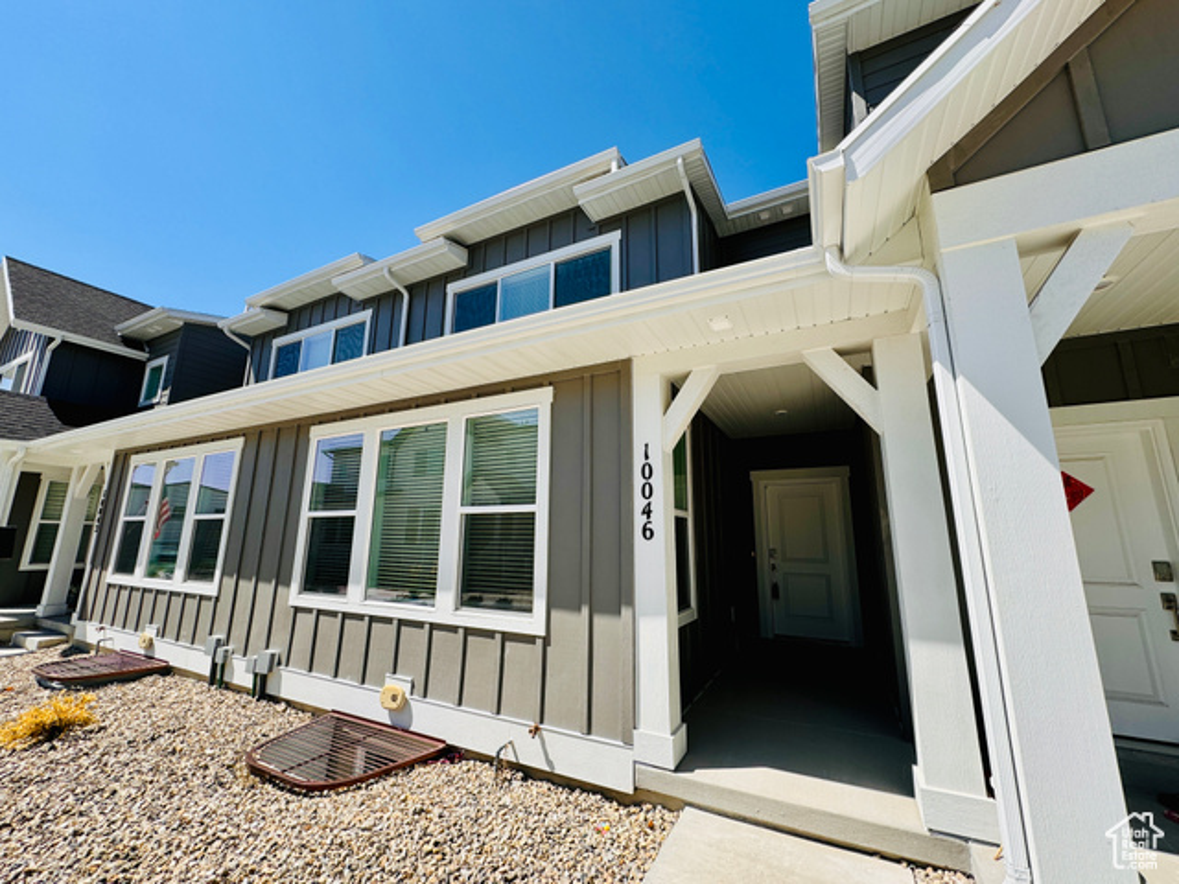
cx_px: 590
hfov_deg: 102.1
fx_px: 477
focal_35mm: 14
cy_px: 442
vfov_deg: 85.7
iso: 50
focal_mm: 2.22
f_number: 2.2
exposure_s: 1/1236
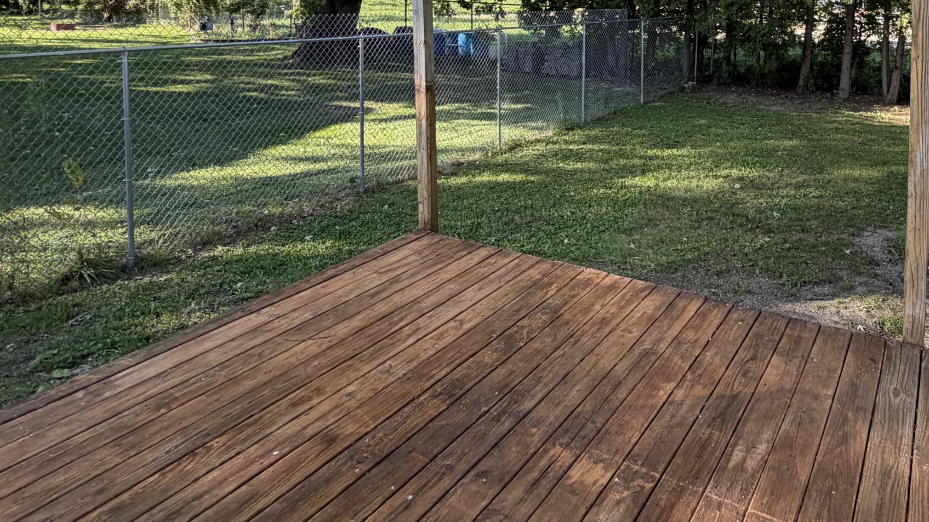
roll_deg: -1.7
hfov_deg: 67.8
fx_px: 665
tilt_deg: -4.2
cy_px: 35
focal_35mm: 27
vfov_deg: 39.2
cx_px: 626
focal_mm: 2.22
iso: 50
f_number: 2.2
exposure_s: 1/200
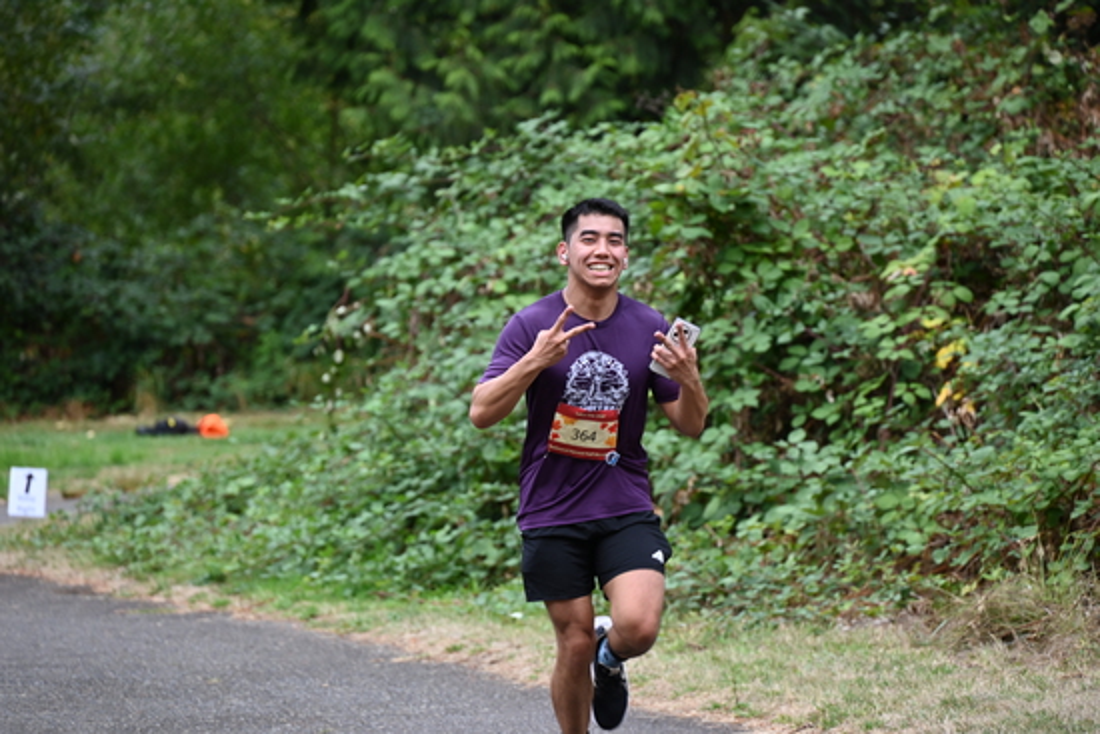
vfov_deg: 6.9
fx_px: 6112
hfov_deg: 10.3
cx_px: 550
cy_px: 367
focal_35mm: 200
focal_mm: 200
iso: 400
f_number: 6.3
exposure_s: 1/250
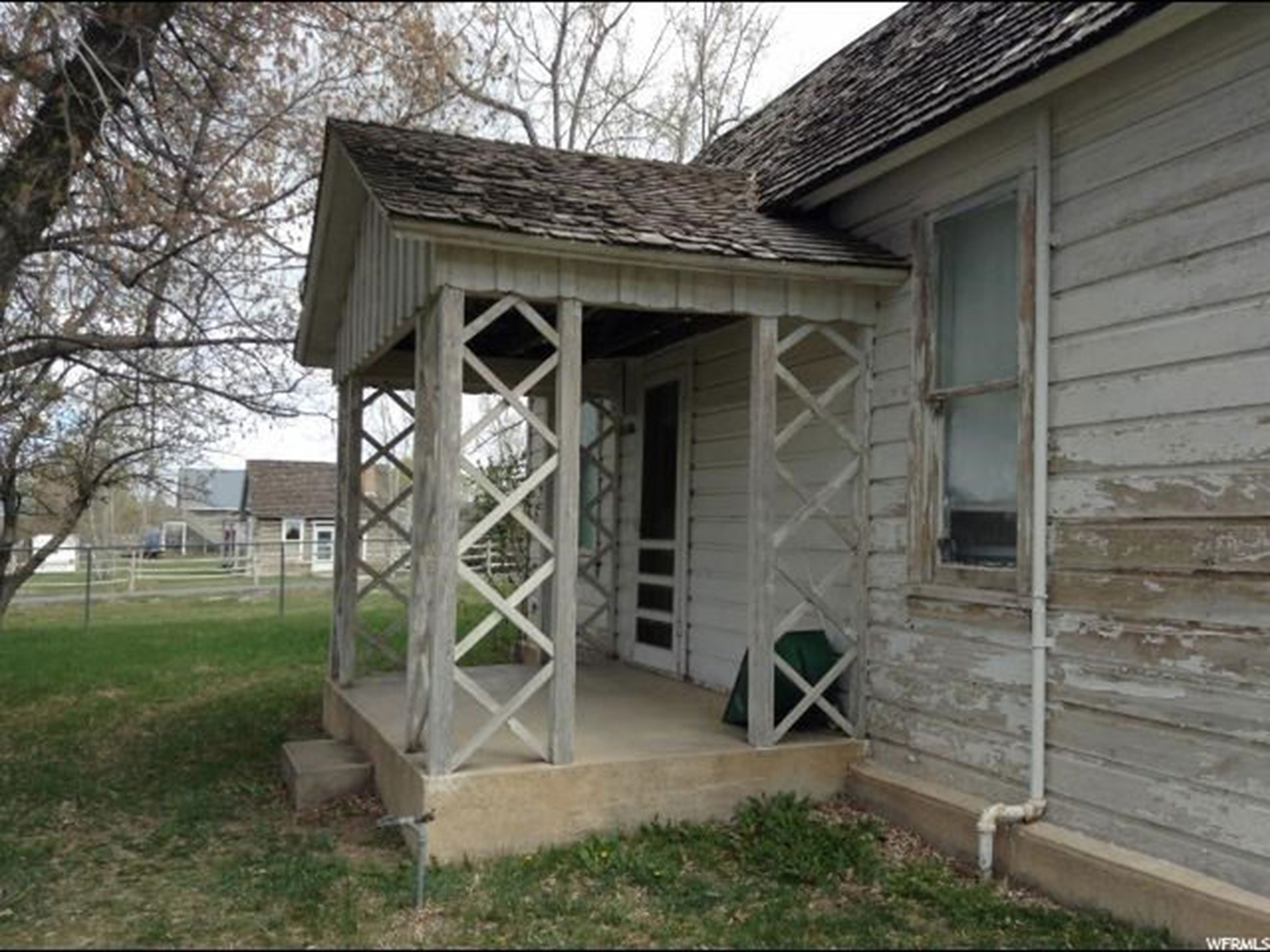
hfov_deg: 55.4
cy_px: 476
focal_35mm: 33
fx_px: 1211
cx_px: 635
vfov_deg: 42.9
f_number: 2.4
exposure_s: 1/597
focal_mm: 3.3
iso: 25
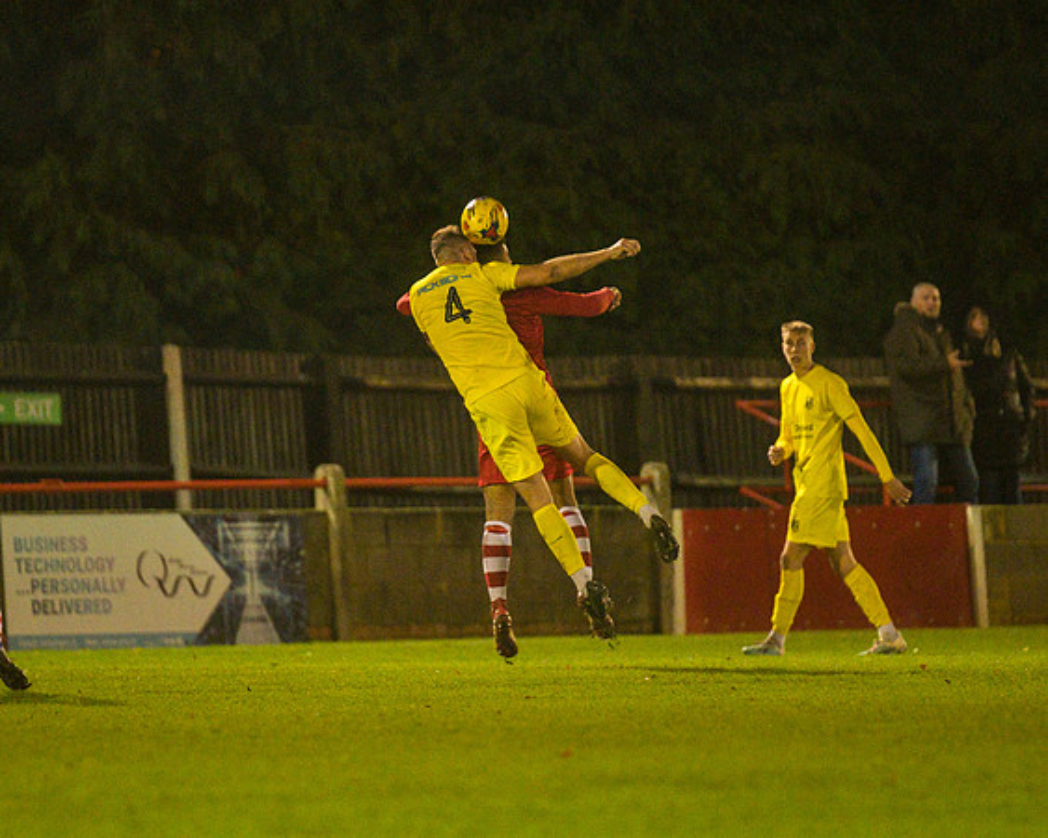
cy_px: 419
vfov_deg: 3.0
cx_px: 460
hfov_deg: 3.8
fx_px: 15745
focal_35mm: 508
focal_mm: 300
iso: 5000
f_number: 2.8
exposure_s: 1/800
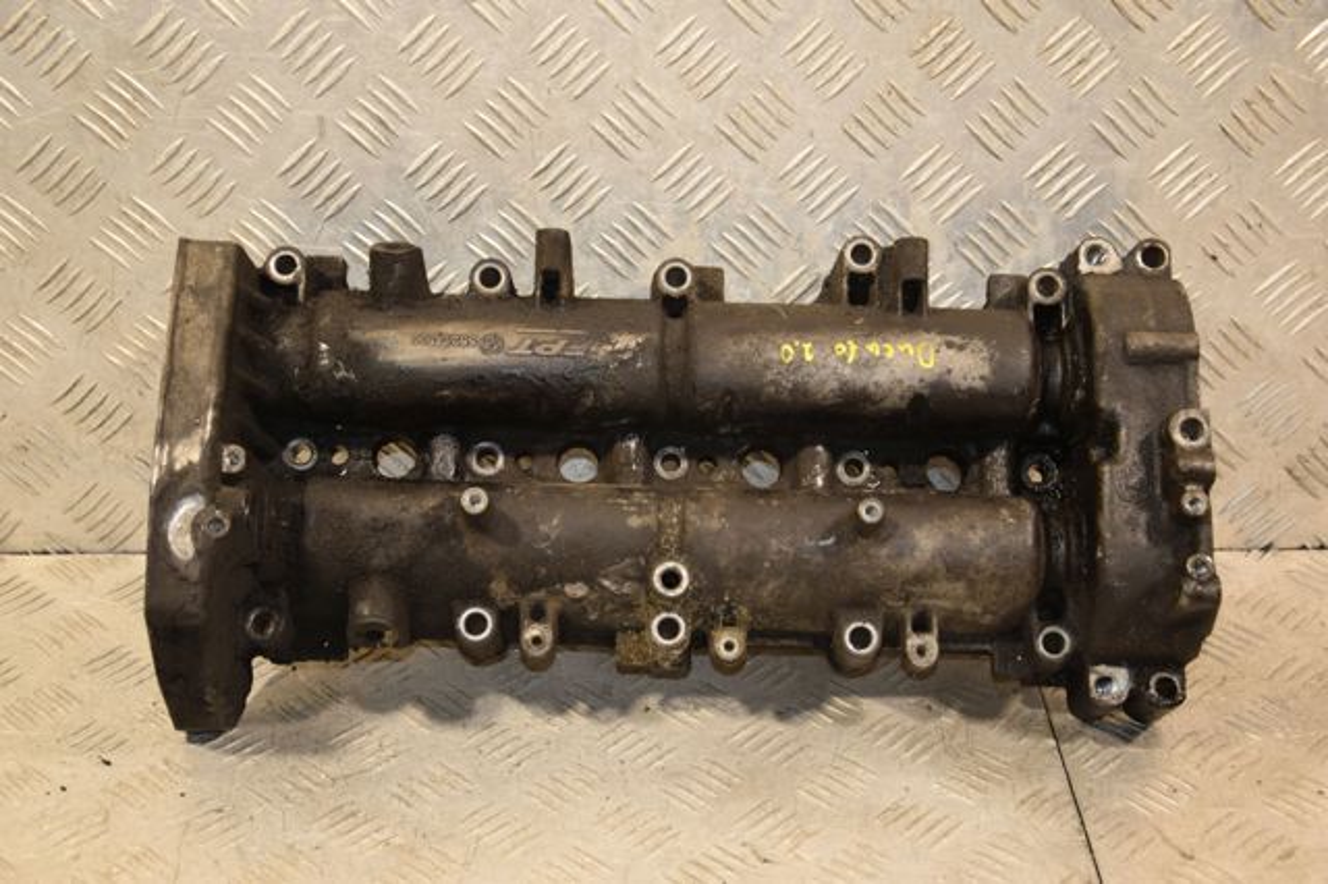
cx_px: 664
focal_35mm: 60
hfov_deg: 33.4
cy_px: 442
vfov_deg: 22.6
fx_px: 2212
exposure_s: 1/125
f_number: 4.8
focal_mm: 40
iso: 800
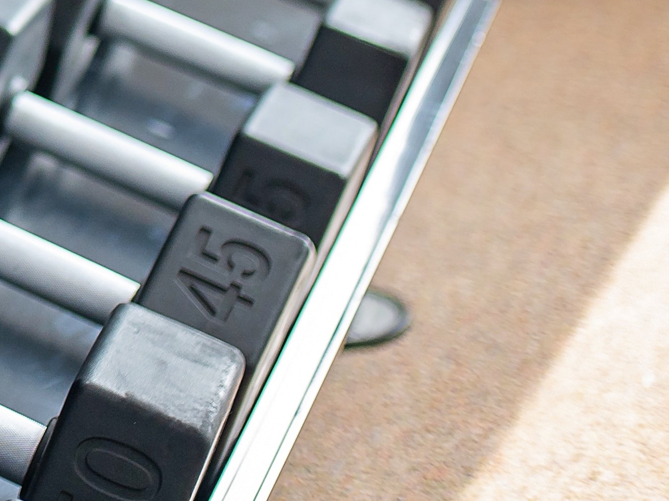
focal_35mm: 151
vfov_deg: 9.5
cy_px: -261
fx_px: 2918
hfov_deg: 12.1
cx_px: -485
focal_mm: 35
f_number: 1.8
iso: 640
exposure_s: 1/400
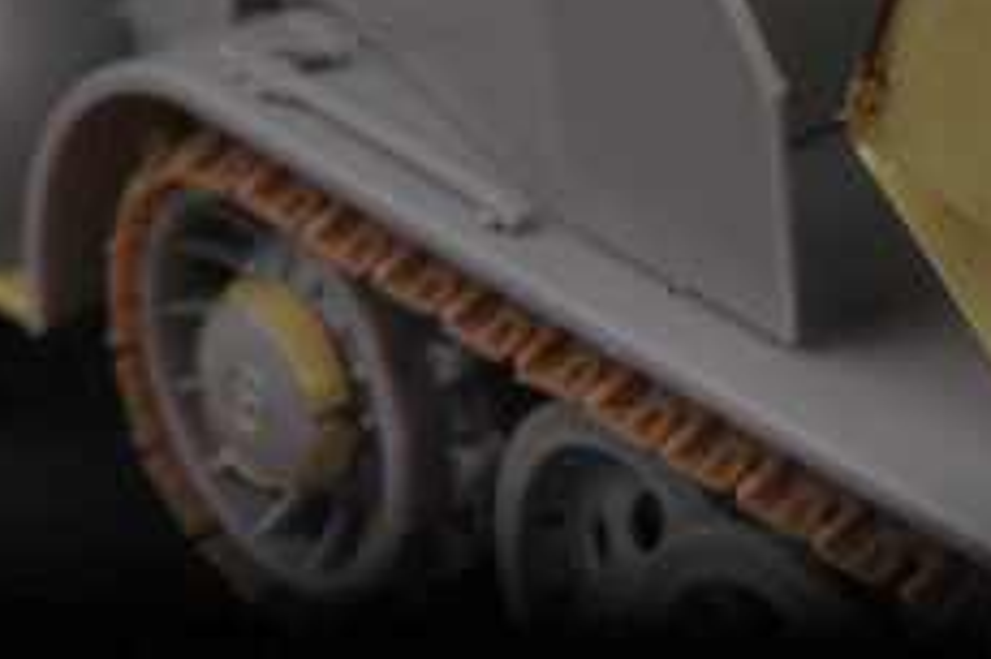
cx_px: 1222
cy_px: -17
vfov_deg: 4.7
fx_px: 8060
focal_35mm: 293
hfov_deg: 7.0
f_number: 20
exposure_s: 1/320
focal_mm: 78
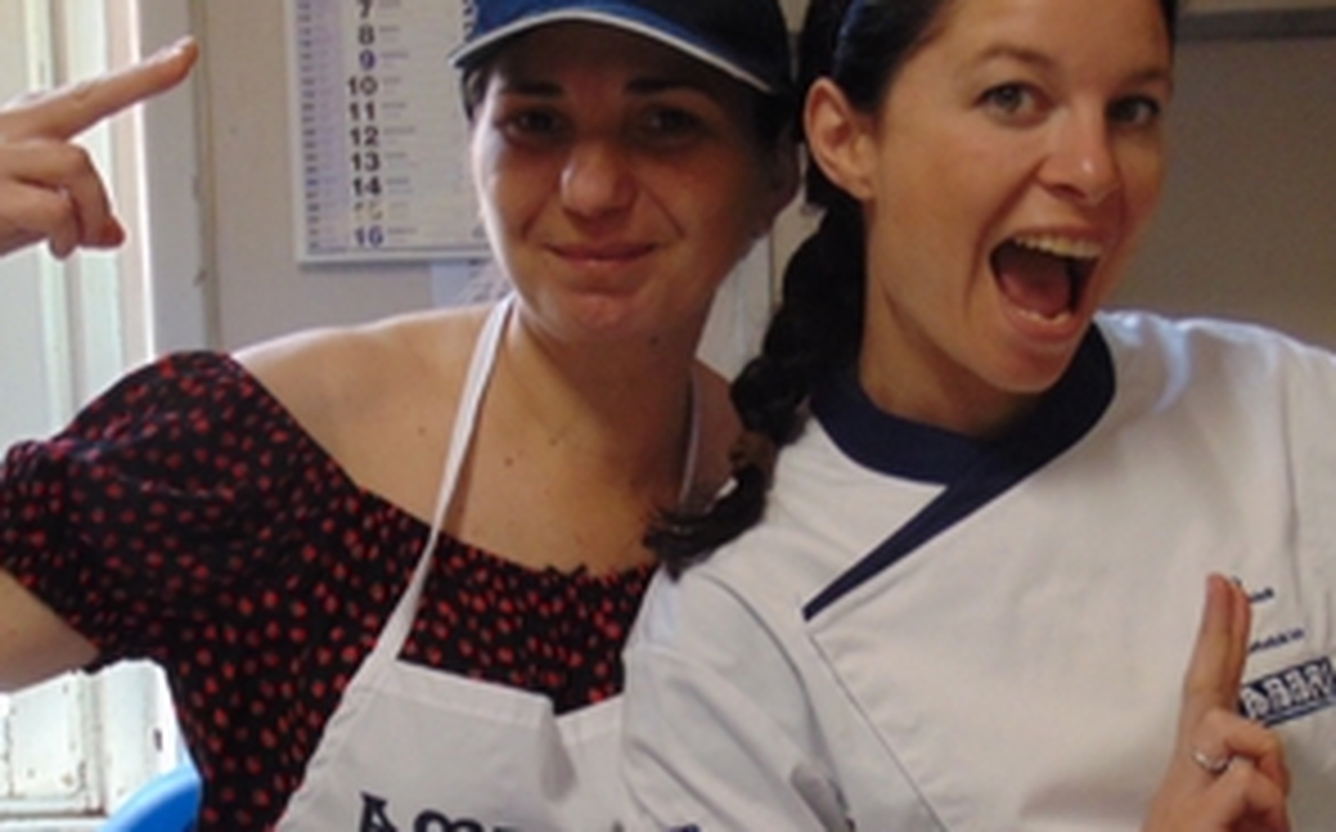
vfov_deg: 14.3
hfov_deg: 23.1
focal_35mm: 90
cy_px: 796
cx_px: 693
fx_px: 3274
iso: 160
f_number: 3.3
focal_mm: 7.6
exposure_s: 1/30
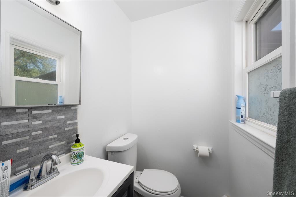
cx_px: 148
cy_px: 98
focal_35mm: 14
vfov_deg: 81.2
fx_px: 115
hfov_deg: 104.3
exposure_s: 1/200
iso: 200
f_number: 7.1
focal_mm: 14
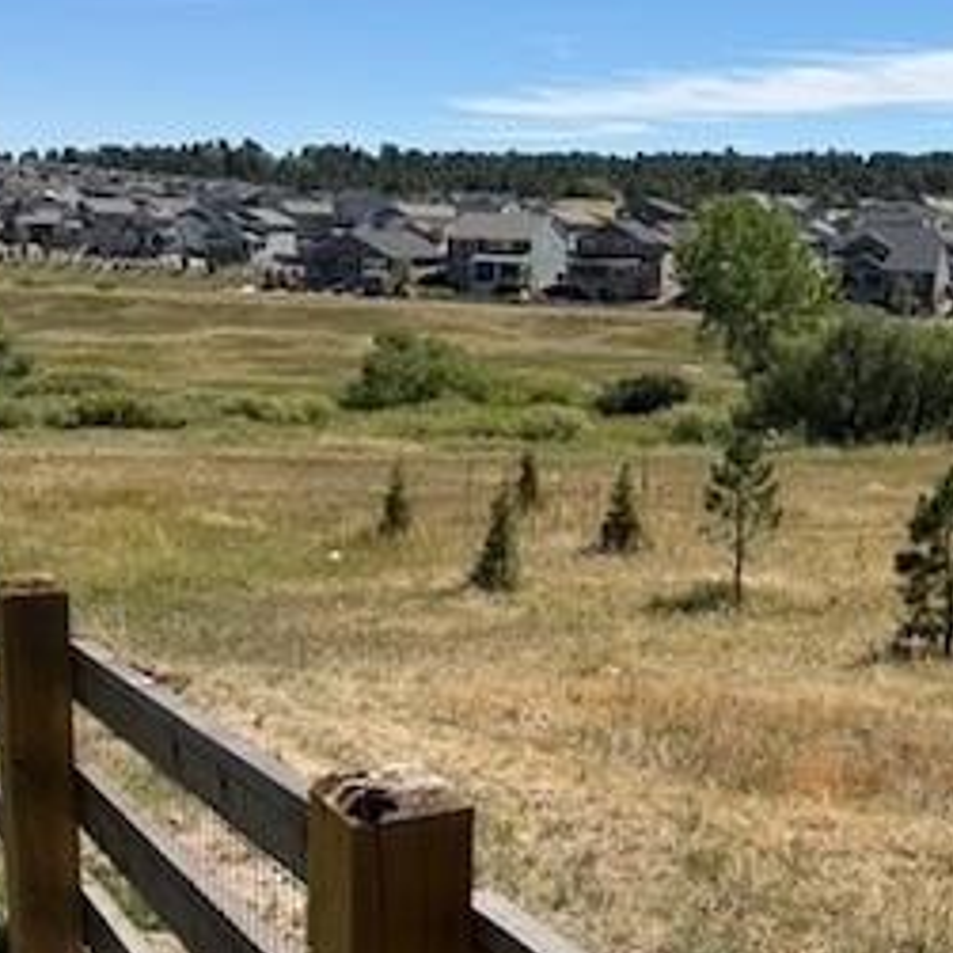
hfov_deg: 31.0
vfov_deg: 31.6
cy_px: 547
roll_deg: -0.8
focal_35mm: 54
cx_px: 733
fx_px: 1682
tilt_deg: -10.7
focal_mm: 6.76
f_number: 1.78
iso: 80
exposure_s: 1/4975
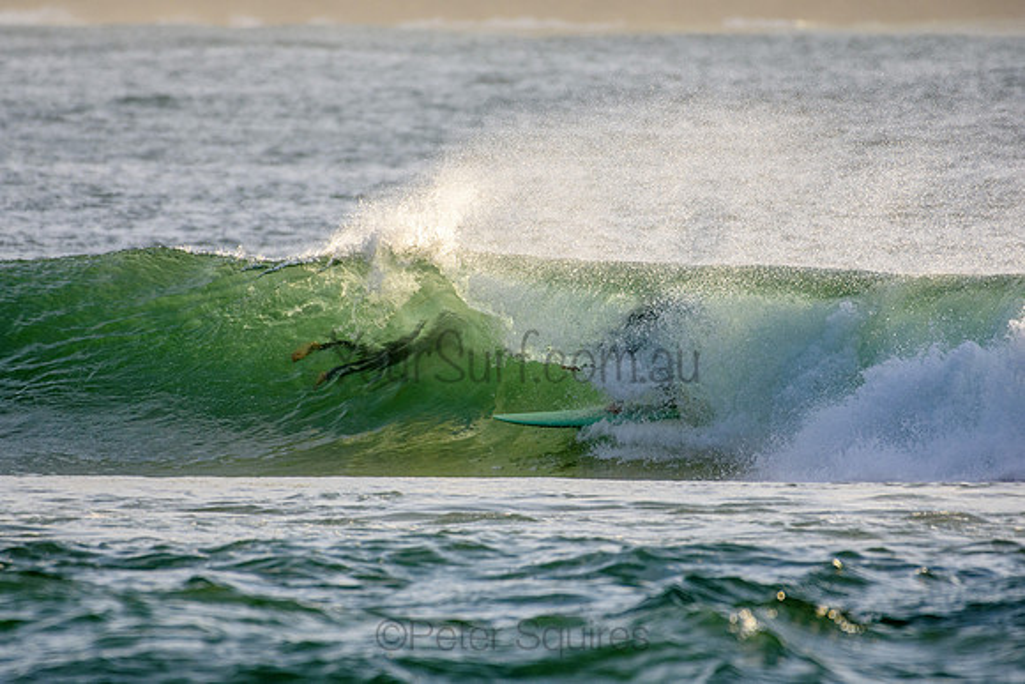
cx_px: 512
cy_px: 342
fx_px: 21358
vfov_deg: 1.8
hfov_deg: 2.7
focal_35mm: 750
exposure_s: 1/2000
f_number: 5.6
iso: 450
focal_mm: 500
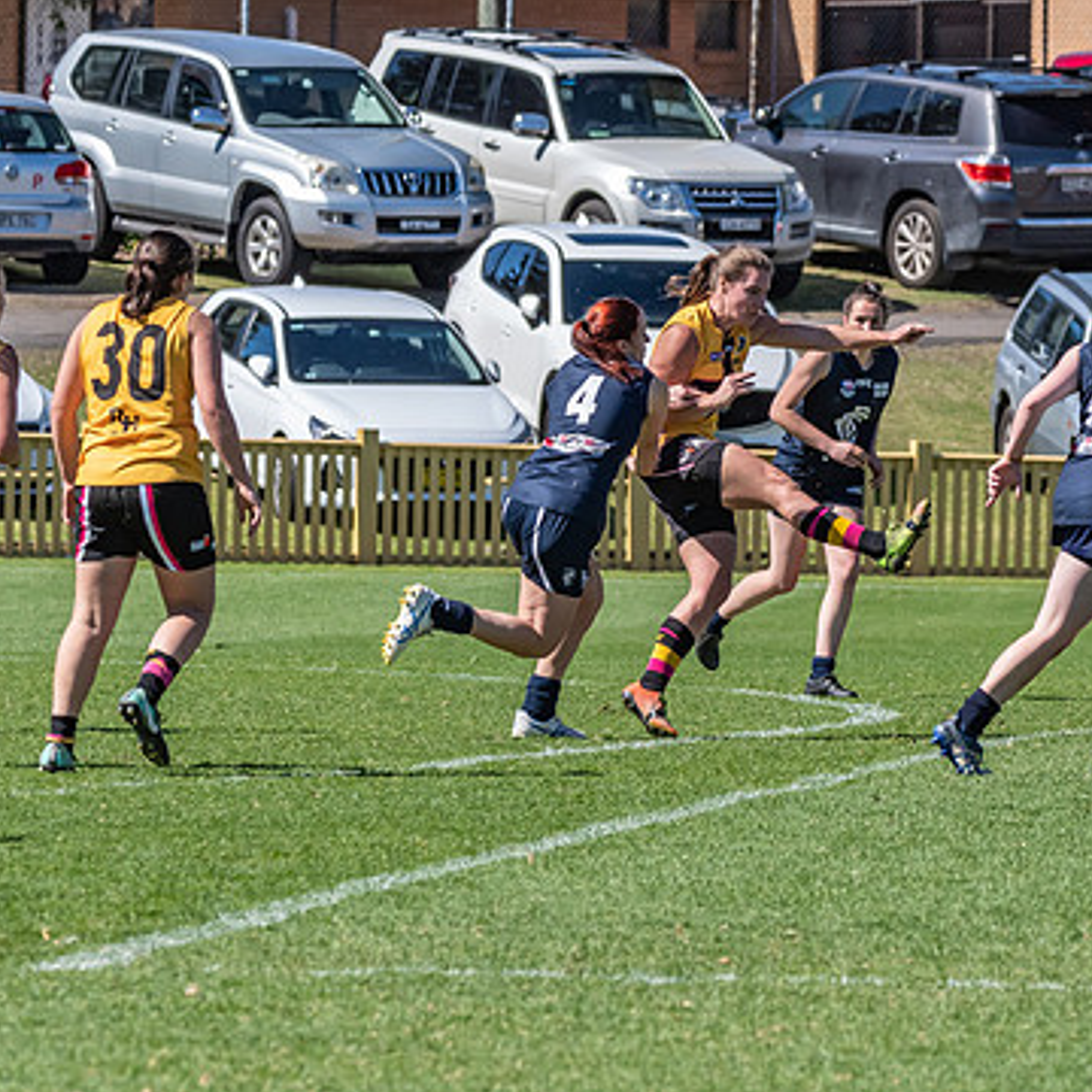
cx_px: 746
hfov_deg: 3.2
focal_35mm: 546
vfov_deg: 3.2
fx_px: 19487
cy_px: 560
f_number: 10
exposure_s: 1/1600
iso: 800
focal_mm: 240
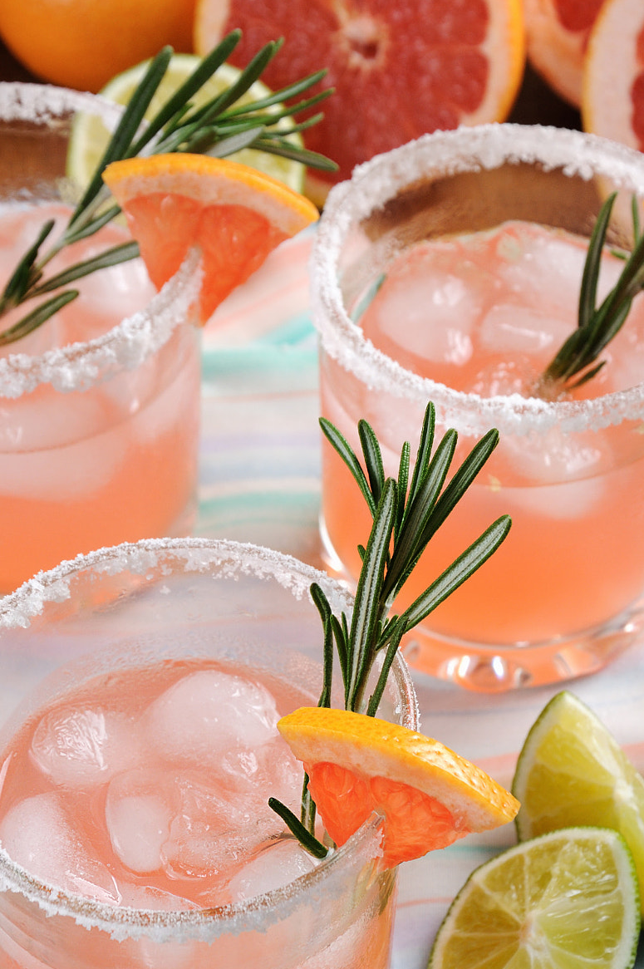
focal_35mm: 107
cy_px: 603
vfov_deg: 19.1
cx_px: 269
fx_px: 2877
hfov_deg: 12.8
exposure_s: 1/125
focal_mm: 52
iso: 200
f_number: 11
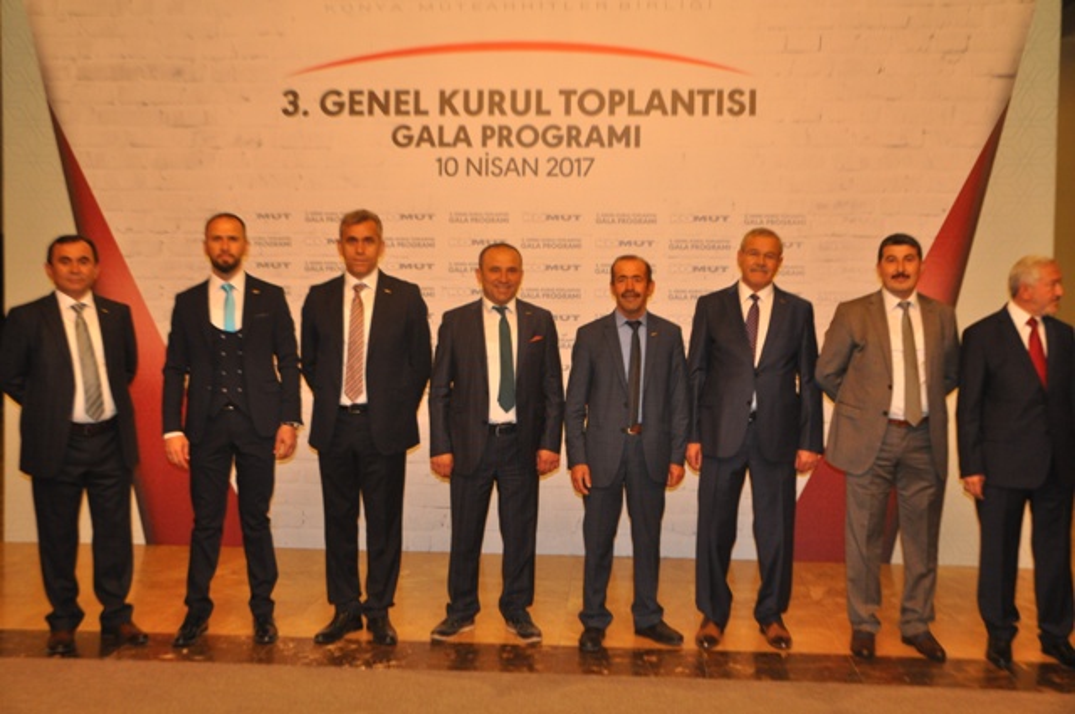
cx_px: 538
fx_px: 1297
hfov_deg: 45.0
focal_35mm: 44
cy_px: 357
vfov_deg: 30.8
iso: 800
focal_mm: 29
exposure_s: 1/60
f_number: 3.8
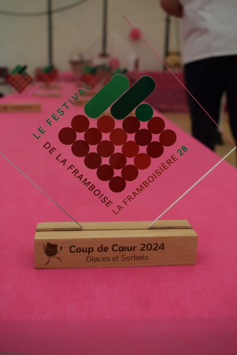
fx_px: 400
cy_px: 178
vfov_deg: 47.9
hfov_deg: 33.0
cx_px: 118
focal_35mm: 40
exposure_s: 1/125
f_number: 5.6
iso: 400
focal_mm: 27
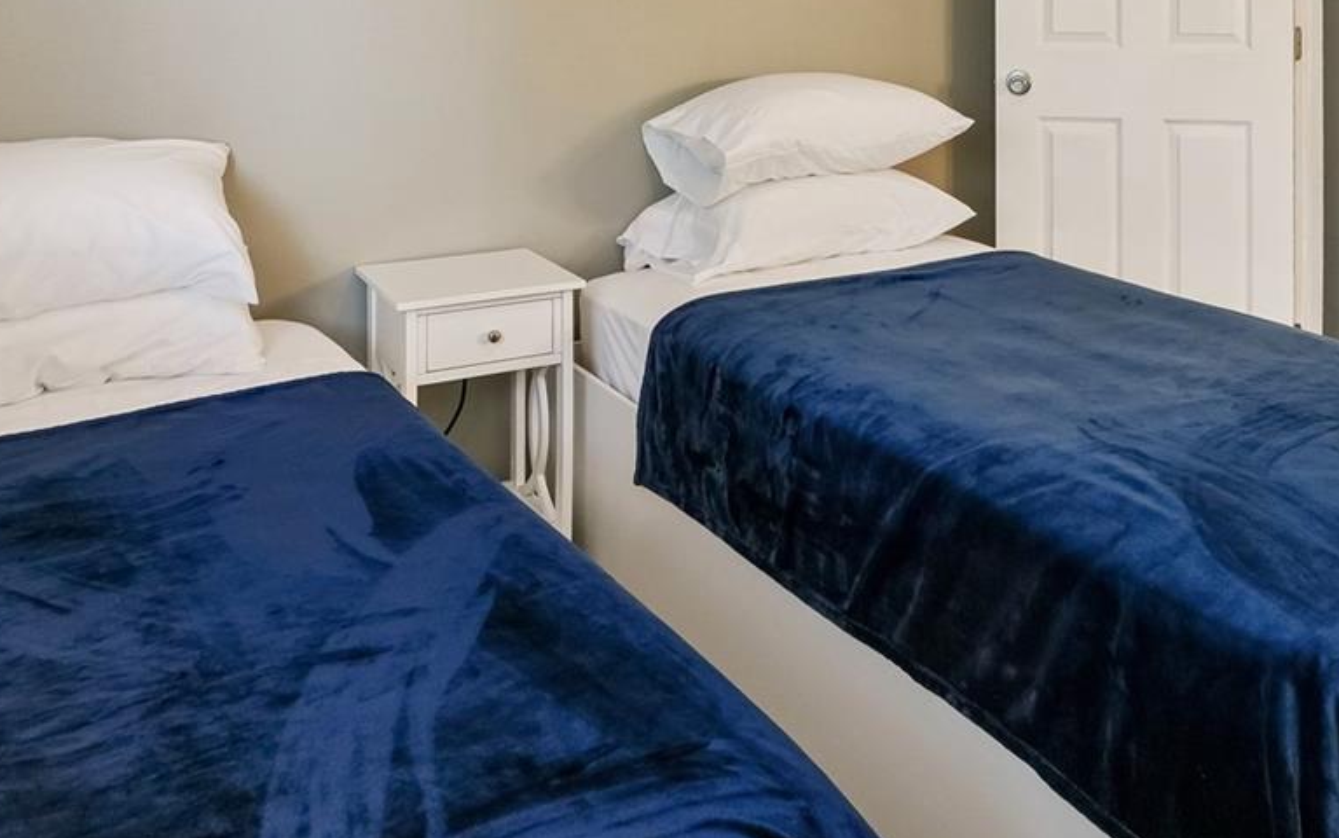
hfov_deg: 54.6
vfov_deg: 33.8
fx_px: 1280
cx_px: 840
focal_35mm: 35
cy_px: 45
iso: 800
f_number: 8
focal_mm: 11
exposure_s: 1/15
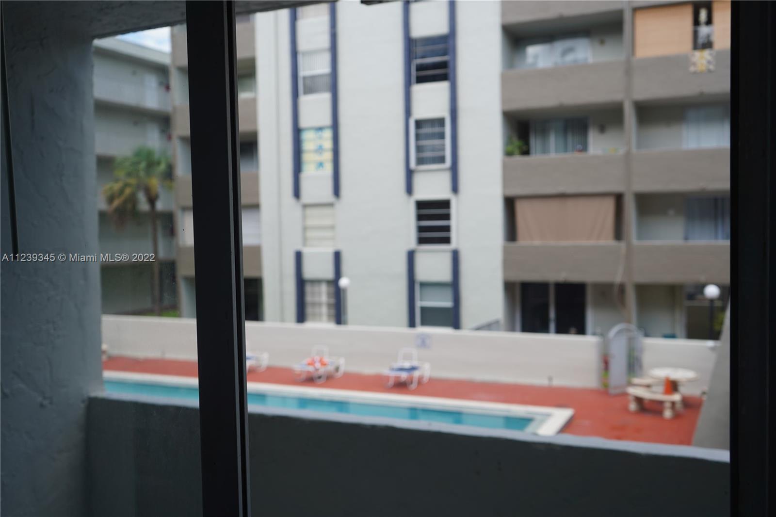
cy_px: 258
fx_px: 733
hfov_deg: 55.8
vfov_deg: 38.9
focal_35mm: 34
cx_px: 388
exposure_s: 1/250
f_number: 4.5
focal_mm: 34
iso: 100
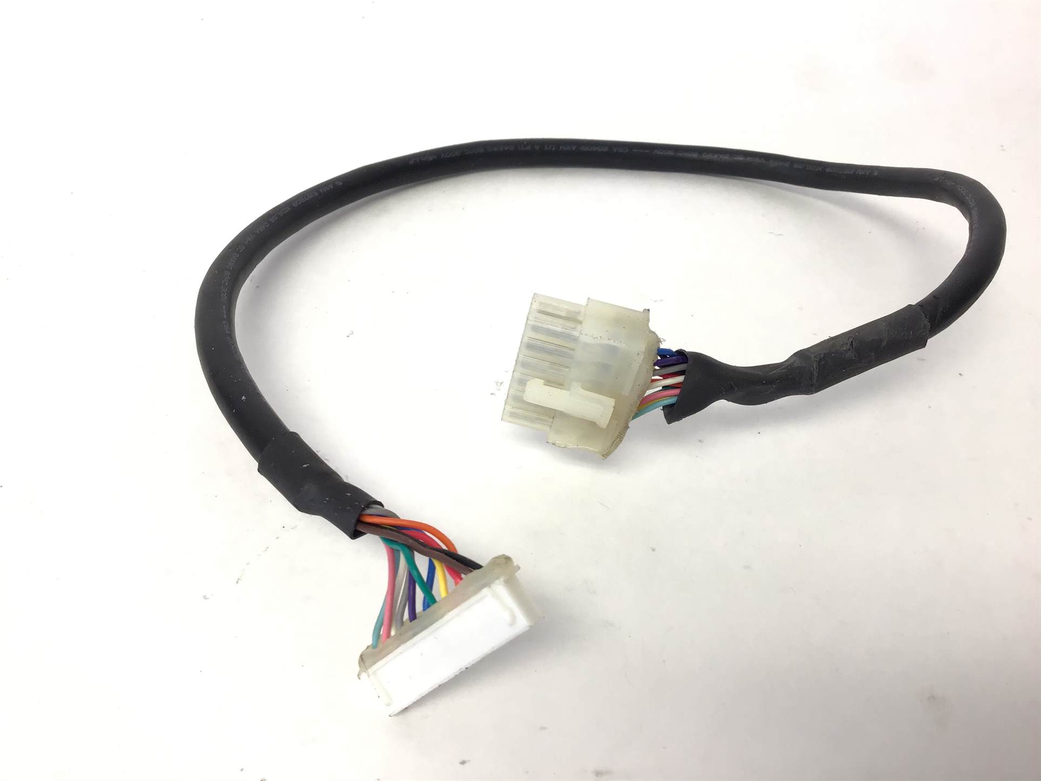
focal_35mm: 31
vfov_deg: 45.4
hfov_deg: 58.3
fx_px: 932
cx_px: 520
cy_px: 390
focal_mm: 3.3
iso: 32
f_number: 2.4
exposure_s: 1/50
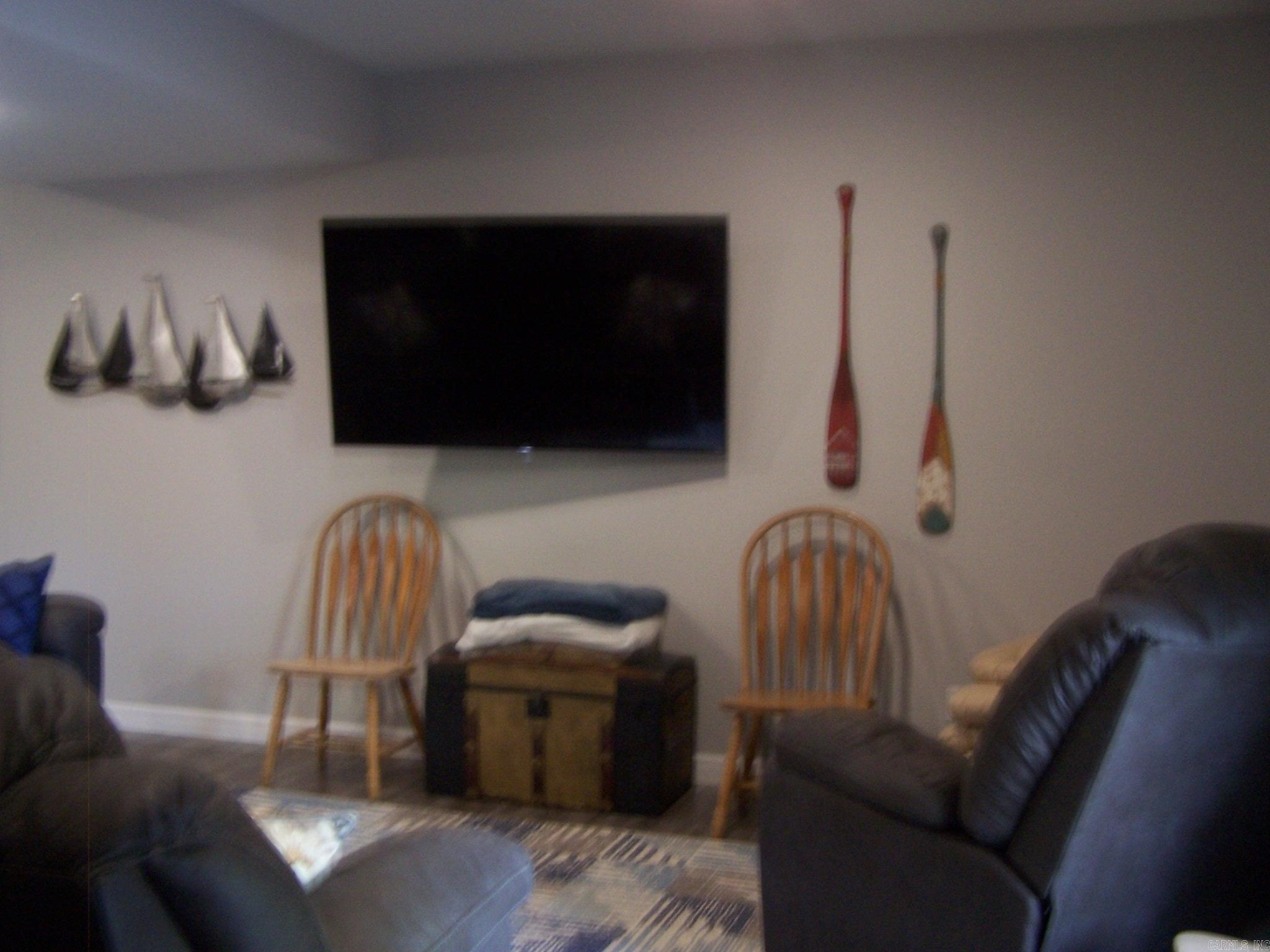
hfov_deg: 49.0
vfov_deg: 37.7
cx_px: 635
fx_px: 1394
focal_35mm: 38
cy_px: 476
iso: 140
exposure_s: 1/8
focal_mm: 6.3
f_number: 2.8
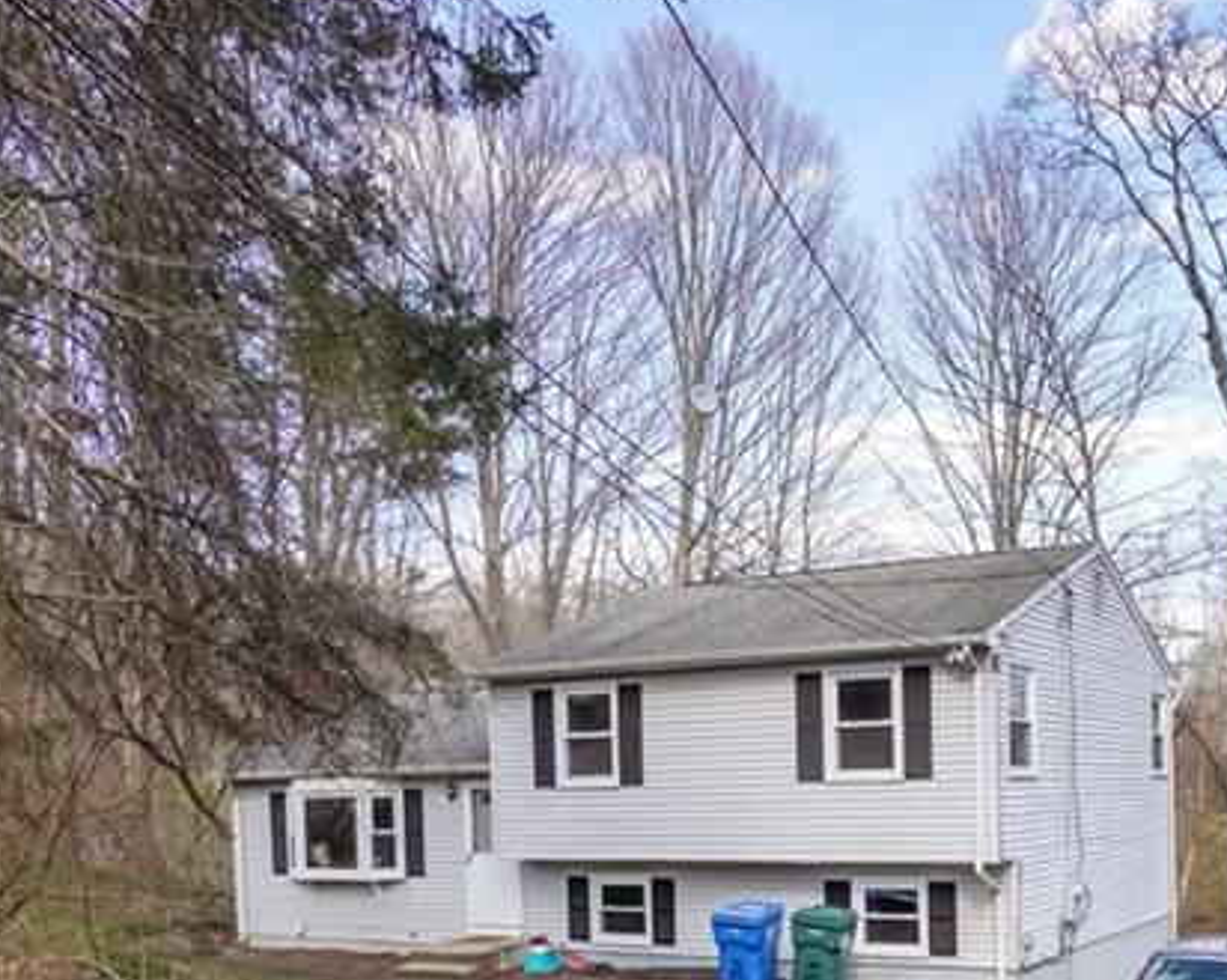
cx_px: 929
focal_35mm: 35
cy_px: 852
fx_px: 1270
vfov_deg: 39.6
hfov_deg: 49.4
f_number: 9
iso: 160
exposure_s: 1/160
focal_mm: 10
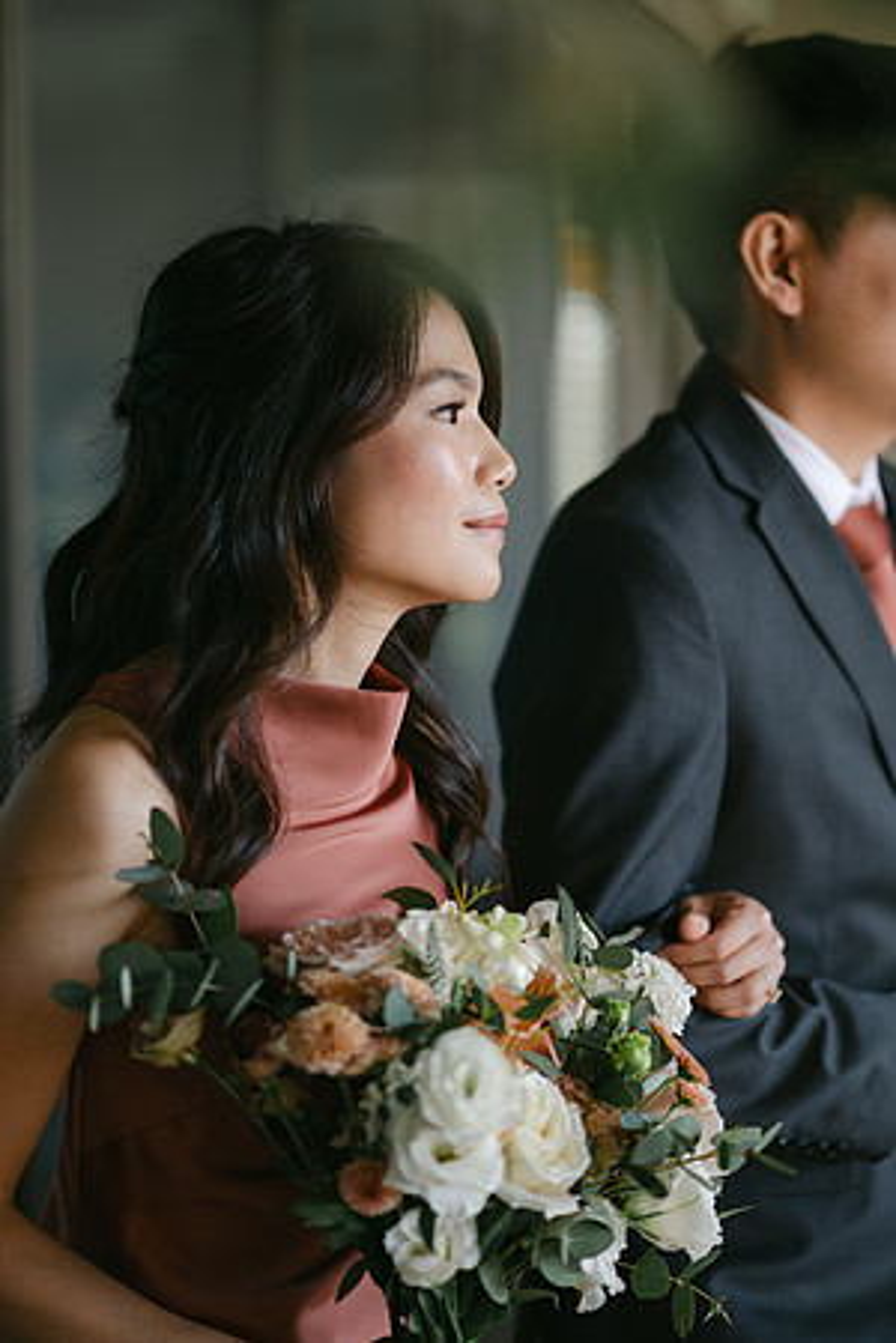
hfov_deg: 16.1
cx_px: 448
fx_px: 3173
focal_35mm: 85
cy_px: 672
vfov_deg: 23.9
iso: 280
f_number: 1.8
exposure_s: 1/250
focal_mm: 85
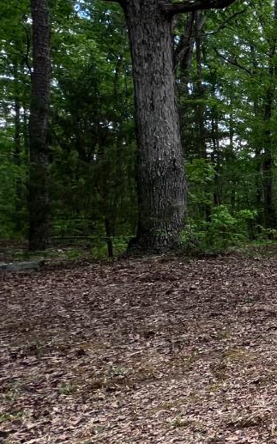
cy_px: 222
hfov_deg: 16.3
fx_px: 483
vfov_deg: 49.3
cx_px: 632
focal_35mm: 40
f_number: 1.8
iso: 32
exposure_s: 1/128
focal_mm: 1.57
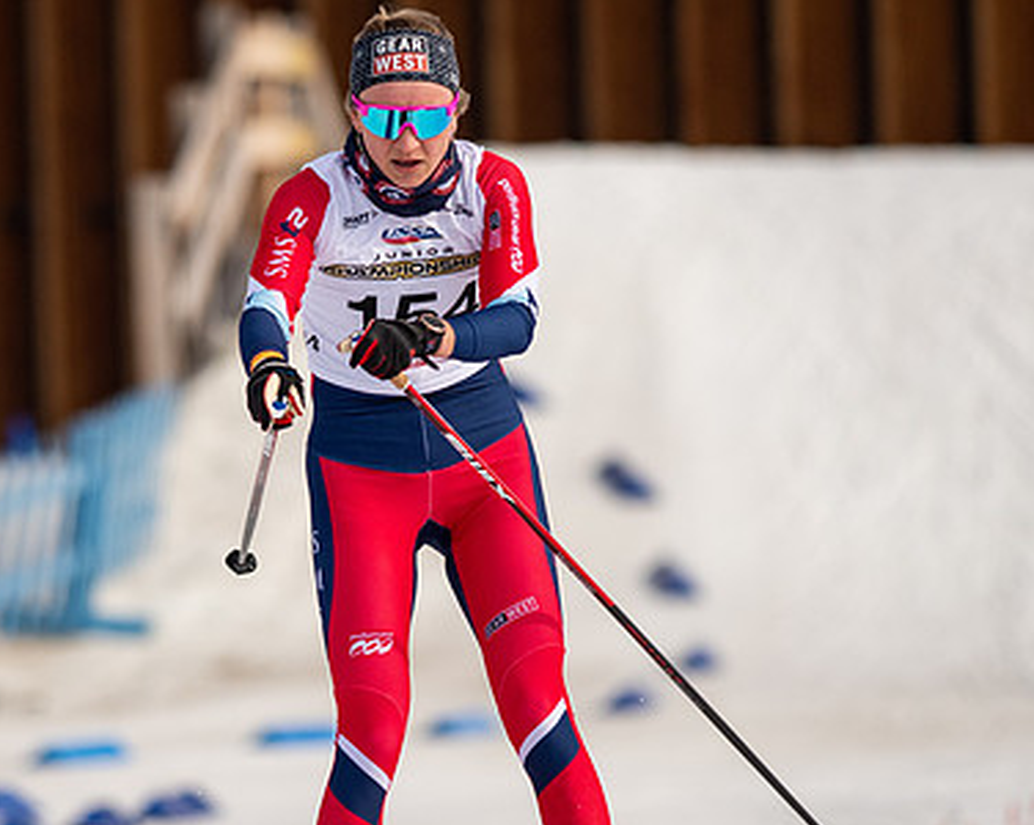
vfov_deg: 2.0
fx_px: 23203
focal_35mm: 759
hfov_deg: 2.6
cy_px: 547
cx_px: 351
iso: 400
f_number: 4
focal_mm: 300
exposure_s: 1/3200
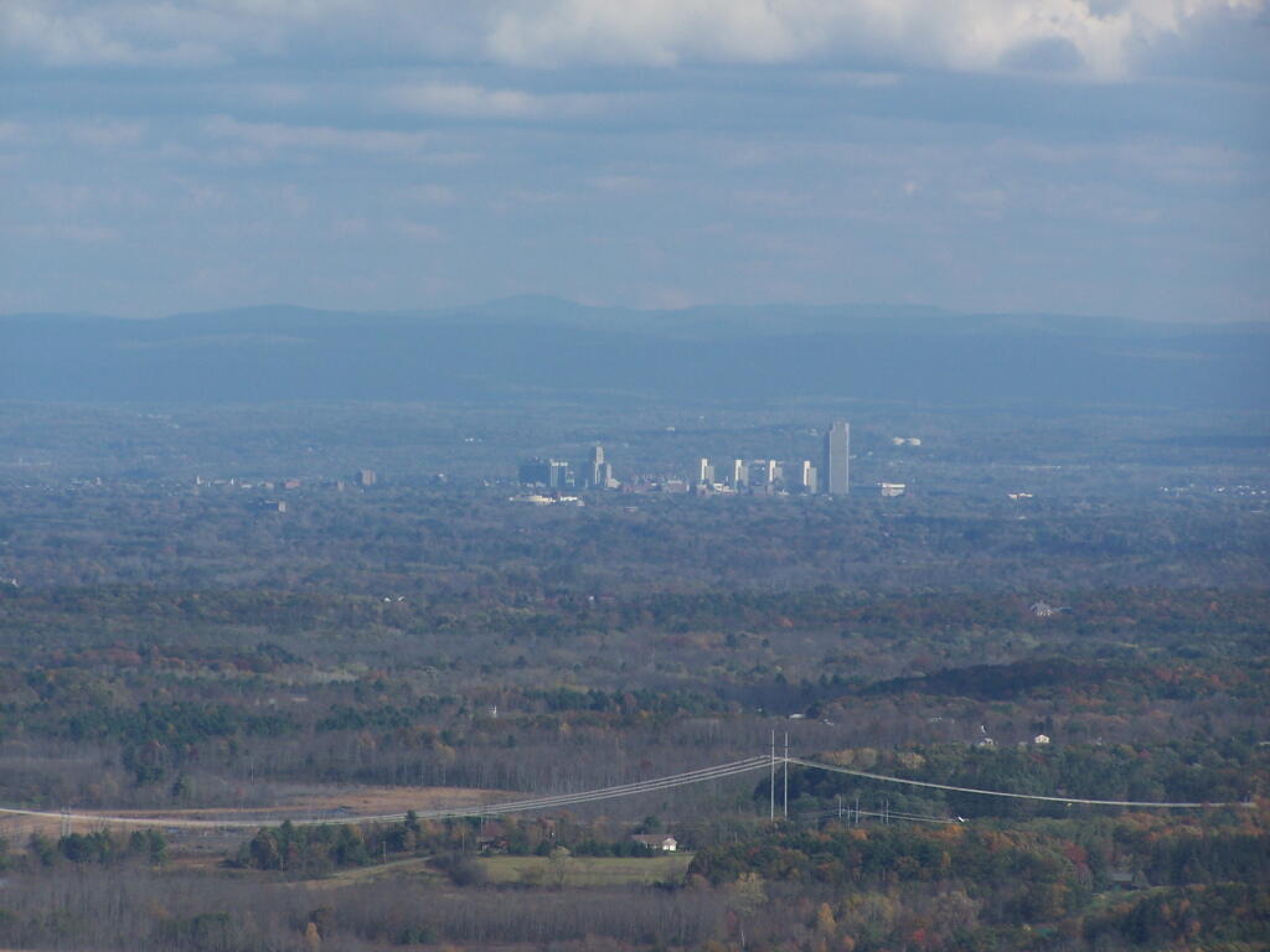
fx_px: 9832
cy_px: 476
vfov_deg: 5.5
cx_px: 635
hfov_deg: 7.4
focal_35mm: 268
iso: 80
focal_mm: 44.4
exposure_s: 1/800
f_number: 5
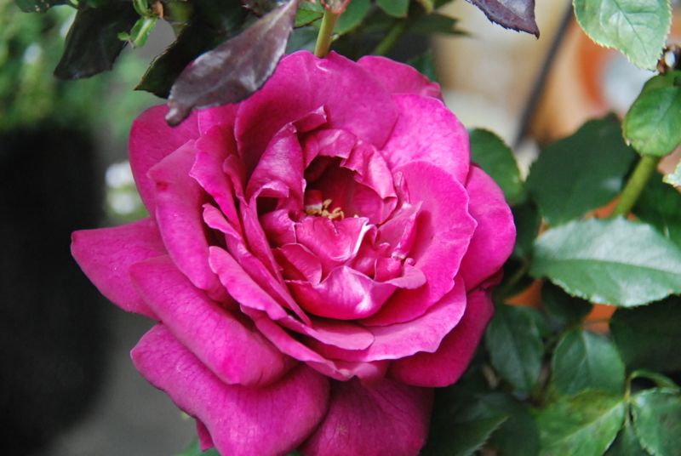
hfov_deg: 8.8
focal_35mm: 232
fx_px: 4405
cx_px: 340
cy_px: 228
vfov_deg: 5.9
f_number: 5.6
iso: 1600
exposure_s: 1/1000
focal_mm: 155
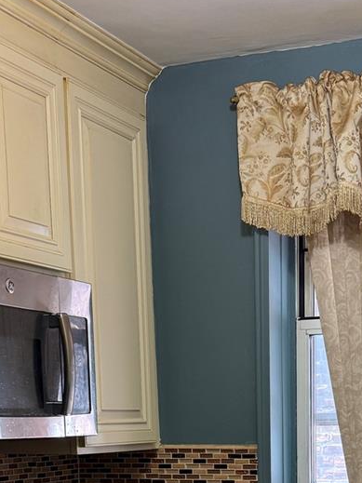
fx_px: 990
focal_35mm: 71
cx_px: 252
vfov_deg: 24.5
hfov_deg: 20.6
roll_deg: +0.6
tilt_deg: -9.6
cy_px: 597
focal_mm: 6.76
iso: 160
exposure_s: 1/60
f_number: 1.78
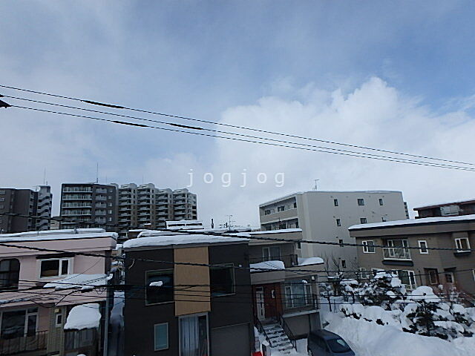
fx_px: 288
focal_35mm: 21
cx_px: 238
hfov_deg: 79.0
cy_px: 178
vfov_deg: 63.4
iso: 125
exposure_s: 1/1250
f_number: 6
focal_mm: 3.7
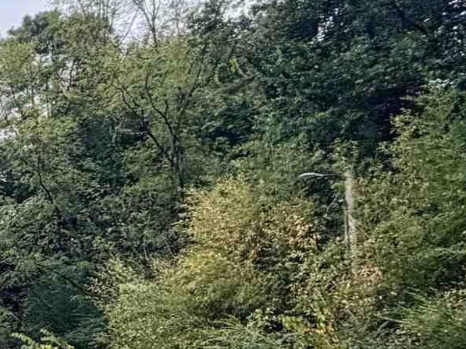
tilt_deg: +2.7
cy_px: 433
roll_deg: +0.8
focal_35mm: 72
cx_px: -472
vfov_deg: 19.1
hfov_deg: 18.1
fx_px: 969
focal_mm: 2.22
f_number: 2.2
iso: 40
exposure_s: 1/734
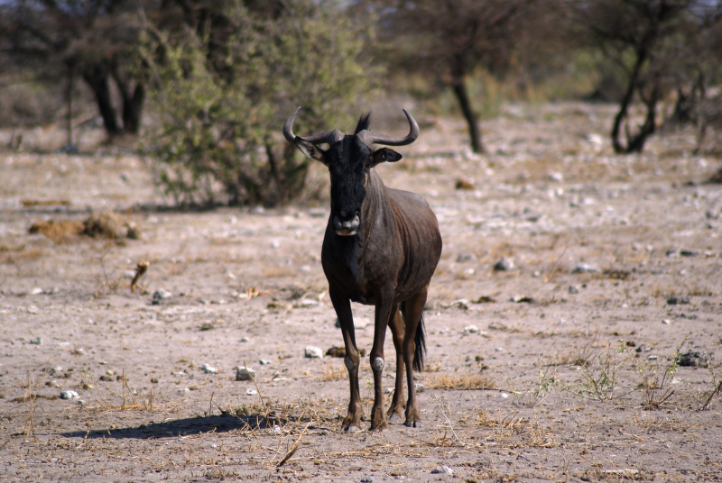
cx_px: 361
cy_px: 242
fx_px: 9038
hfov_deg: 4.6
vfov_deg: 3.1
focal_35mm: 450
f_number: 5.6
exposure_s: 1/500
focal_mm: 300
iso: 100
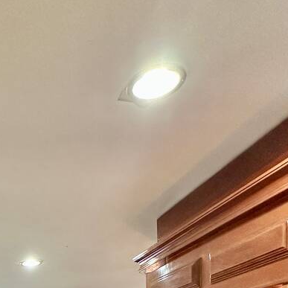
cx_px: -51
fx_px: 433
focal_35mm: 46
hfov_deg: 31.3
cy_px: 376
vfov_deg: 29.5
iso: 160
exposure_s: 1/60
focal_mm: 2.22
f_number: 2.2
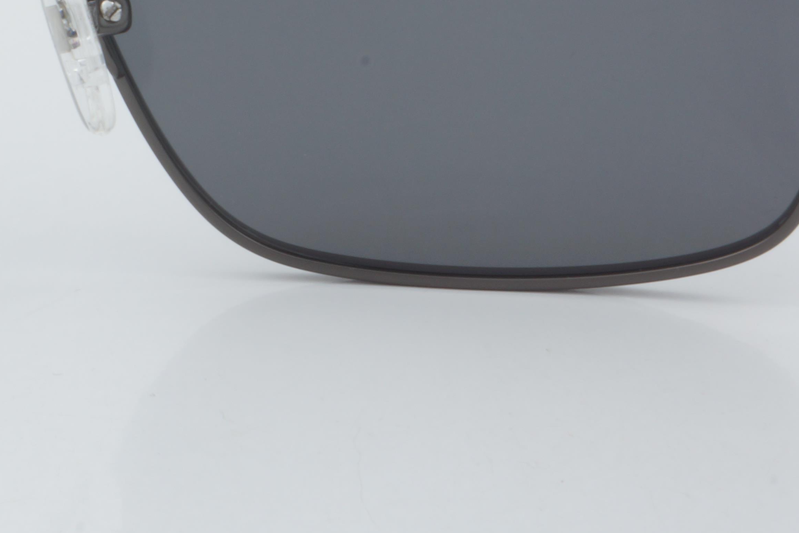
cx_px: -59
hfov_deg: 9.5
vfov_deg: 6.4
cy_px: -45
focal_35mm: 214
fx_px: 4756
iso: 100
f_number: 32
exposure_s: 1/3
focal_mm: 55
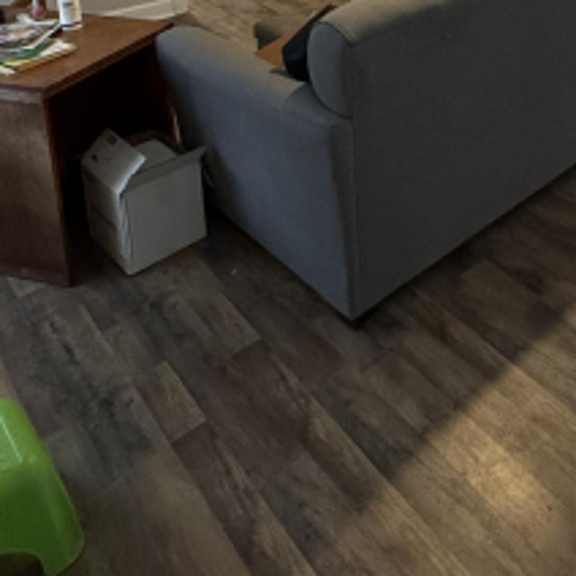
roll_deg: -0.8
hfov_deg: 39.3
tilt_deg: -14.2
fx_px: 734
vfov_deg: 35.3
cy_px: -87
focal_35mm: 39
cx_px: 534
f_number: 2.2
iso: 400
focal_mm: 2.22
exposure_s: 1/60
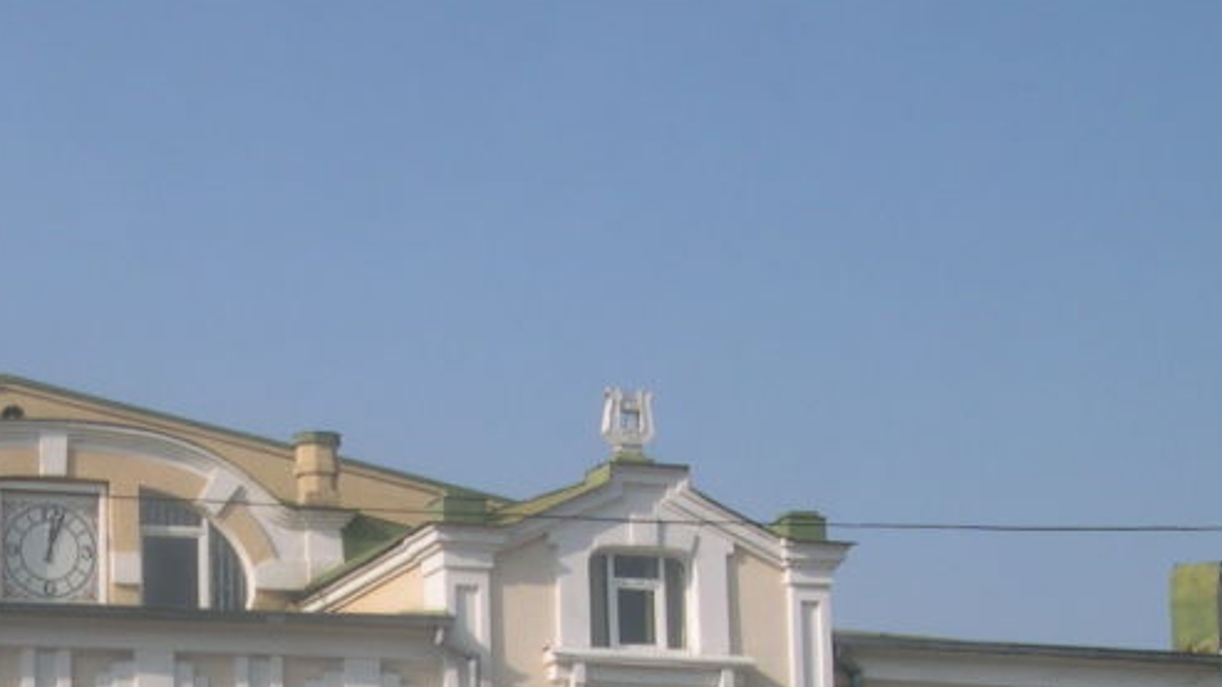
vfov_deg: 13.7
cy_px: 776
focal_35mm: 86
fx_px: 2786
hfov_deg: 24.4
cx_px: 245
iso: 100
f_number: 7.6
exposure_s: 1/222
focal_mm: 8
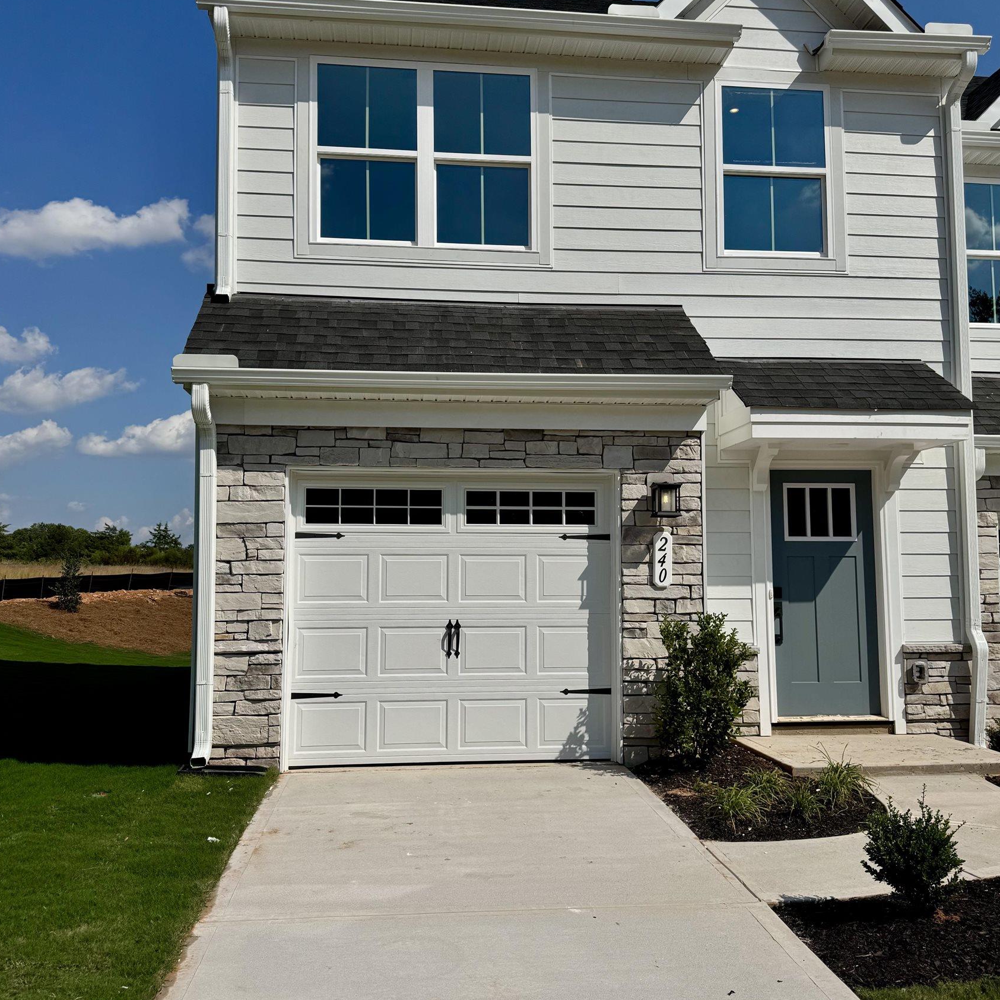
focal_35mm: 29
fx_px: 948
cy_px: 513
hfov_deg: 55.6
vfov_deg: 55.6
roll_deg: +0.8
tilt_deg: +5.0
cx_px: 507
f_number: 1.78
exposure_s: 1/12346
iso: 80
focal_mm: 6.76
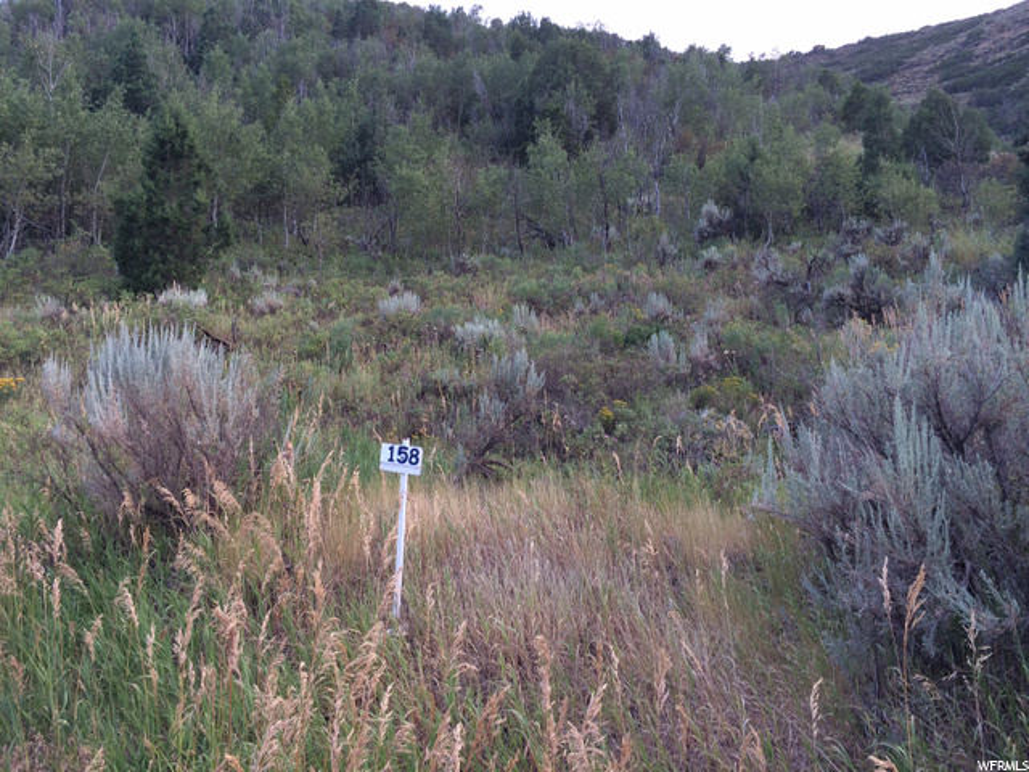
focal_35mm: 29
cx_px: 514
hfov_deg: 61.7
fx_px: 862
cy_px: 386
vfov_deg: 48.2
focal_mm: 4.15
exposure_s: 1/60
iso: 50
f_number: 2.2
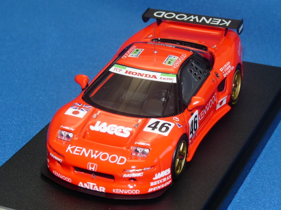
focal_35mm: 115
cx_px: 140
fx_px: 934
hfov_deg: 17.1
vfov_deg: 12.9
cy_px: 105
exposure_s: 1/30
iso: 100
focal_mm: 11.5
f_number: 4
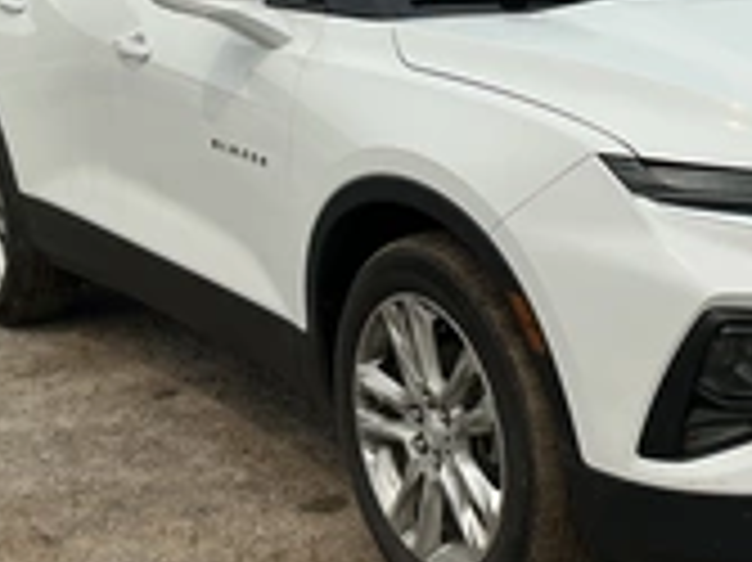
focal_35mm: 67
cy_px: 171
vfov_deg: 21.8
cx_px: 612
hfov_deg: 28.3
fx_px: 1454
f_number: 1.8
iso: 25
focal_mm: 3
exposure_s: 1/2667
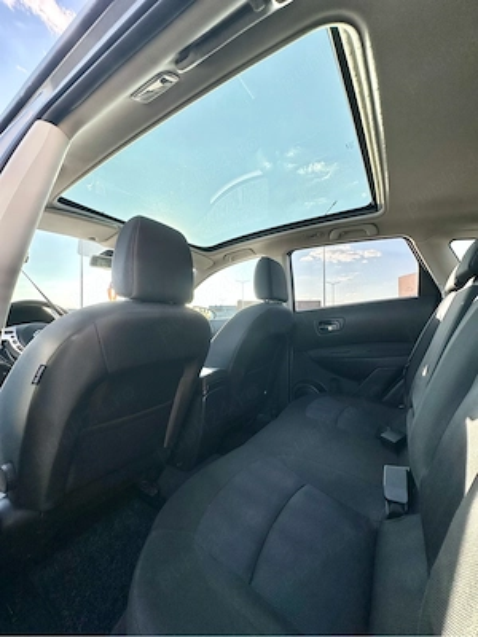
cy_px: 318
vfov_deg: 102.1
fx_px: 258
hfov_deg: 85.7
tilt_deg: +2.3
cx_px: 239
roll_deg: +0.3
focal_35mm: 14
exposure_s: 1/368
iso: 40
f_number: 2.2
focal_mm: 2.22
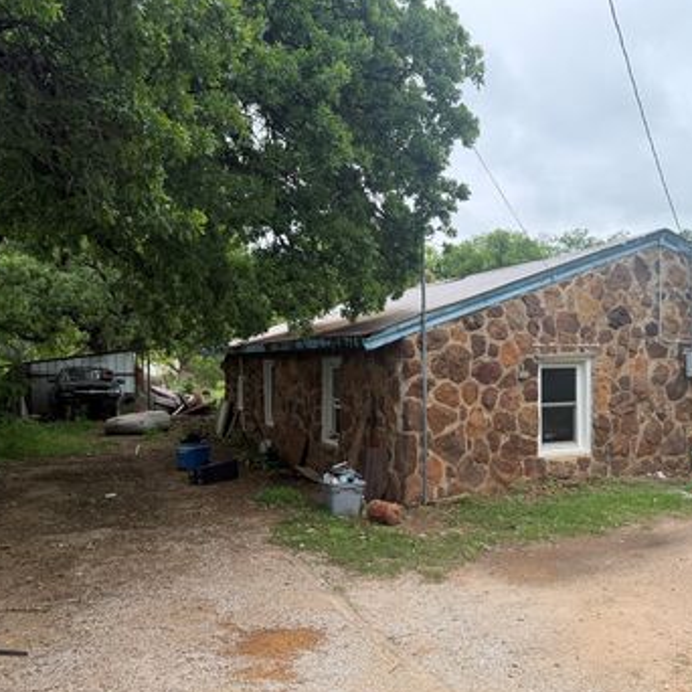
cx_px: 415
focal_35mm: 31
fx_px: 701
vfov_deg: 52.5
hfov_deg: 52.2
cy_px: 355
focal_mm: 6.76
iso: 100
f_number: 1.78
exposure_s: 1/708
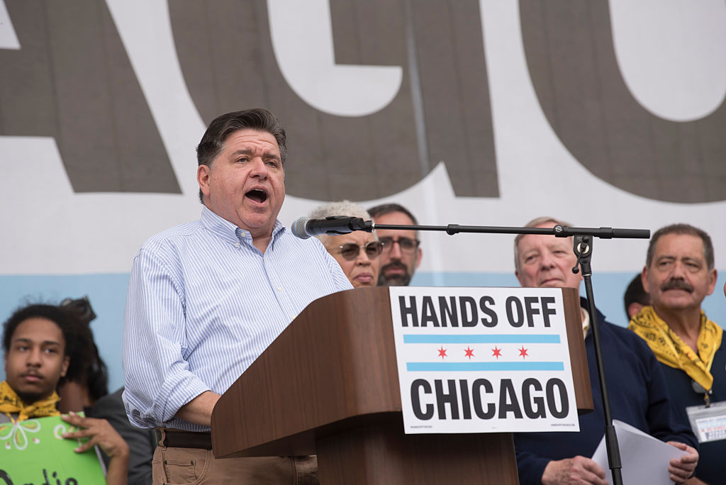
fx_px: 4035
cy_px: 242
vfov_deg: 6.9
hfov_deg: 10.3
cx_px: 363
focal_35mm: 200
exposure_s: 1/200
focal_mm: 200
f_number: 4.5
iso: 100
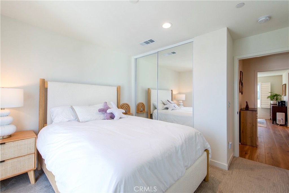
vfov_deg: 77.3
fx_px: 120
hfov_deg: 100.4
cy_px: 96
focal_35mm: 15
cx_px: 144
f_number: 6.3
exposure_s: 1/40
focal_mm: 15
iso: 250
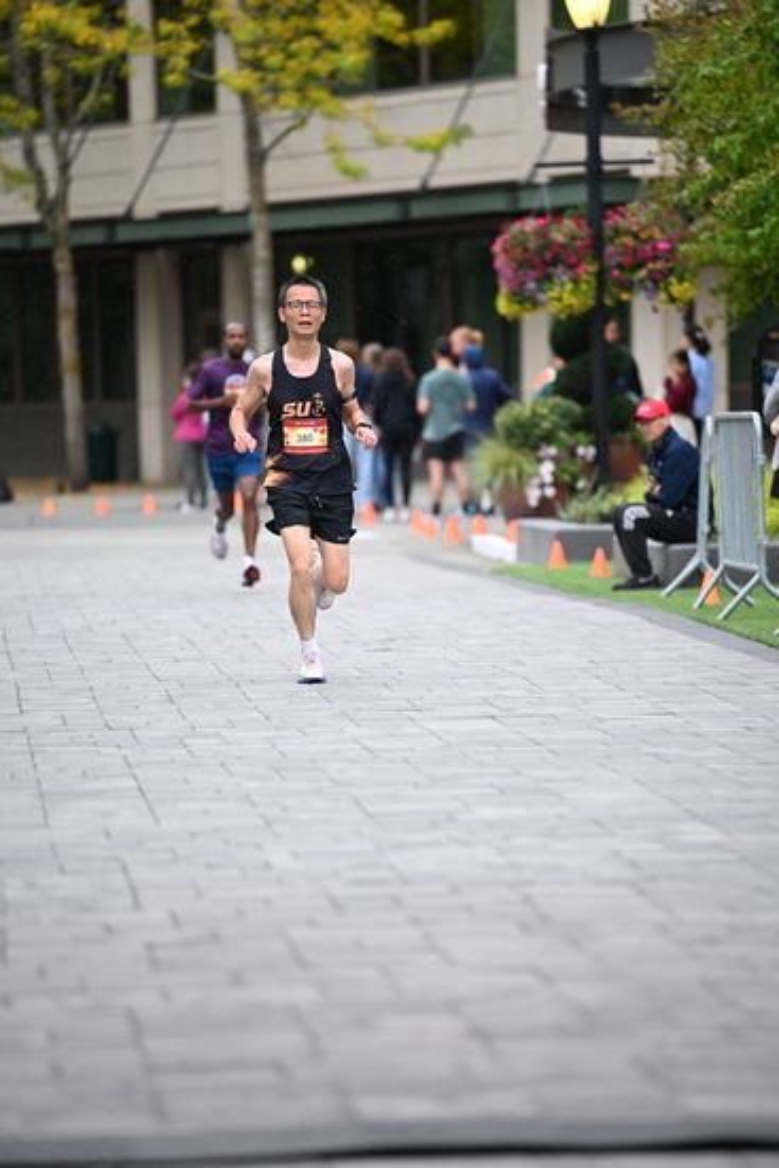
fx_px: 6487
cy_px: 584
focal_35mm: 200
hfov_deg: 6.9
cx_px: 390
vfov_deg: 10.3
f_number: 2.8
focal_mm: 200
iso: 1250
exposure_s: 1/1600
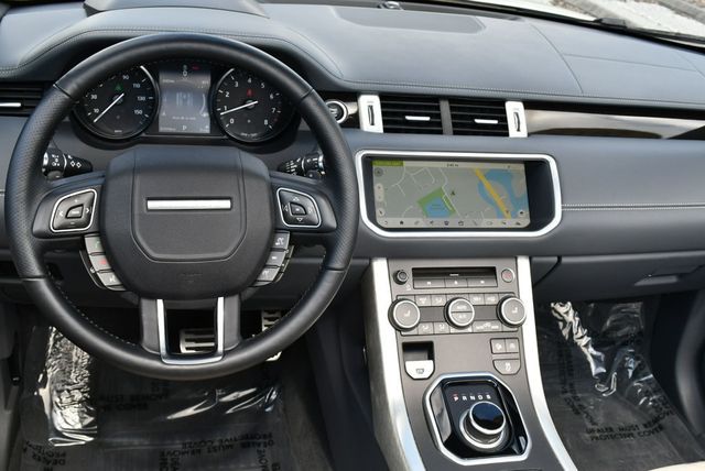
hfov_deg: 53.1
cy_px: 236
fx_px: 706
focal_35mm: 36
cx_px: 352
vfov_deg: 36.9
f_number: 5.6
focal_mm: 18
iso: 320
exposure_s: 1/250
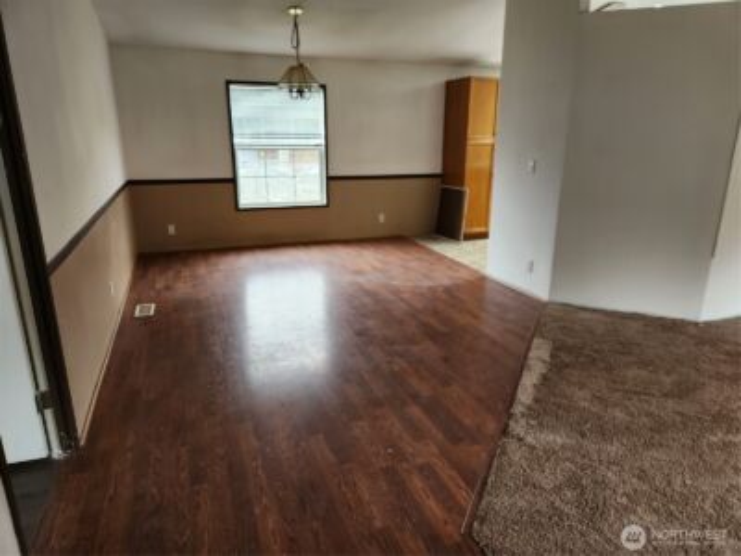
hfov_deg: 73.9
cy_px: 278
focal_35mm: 23
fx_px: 492
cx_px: 370
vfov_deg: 58.9
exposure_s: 1/120
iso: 160
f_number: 1.8
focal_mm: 5.4
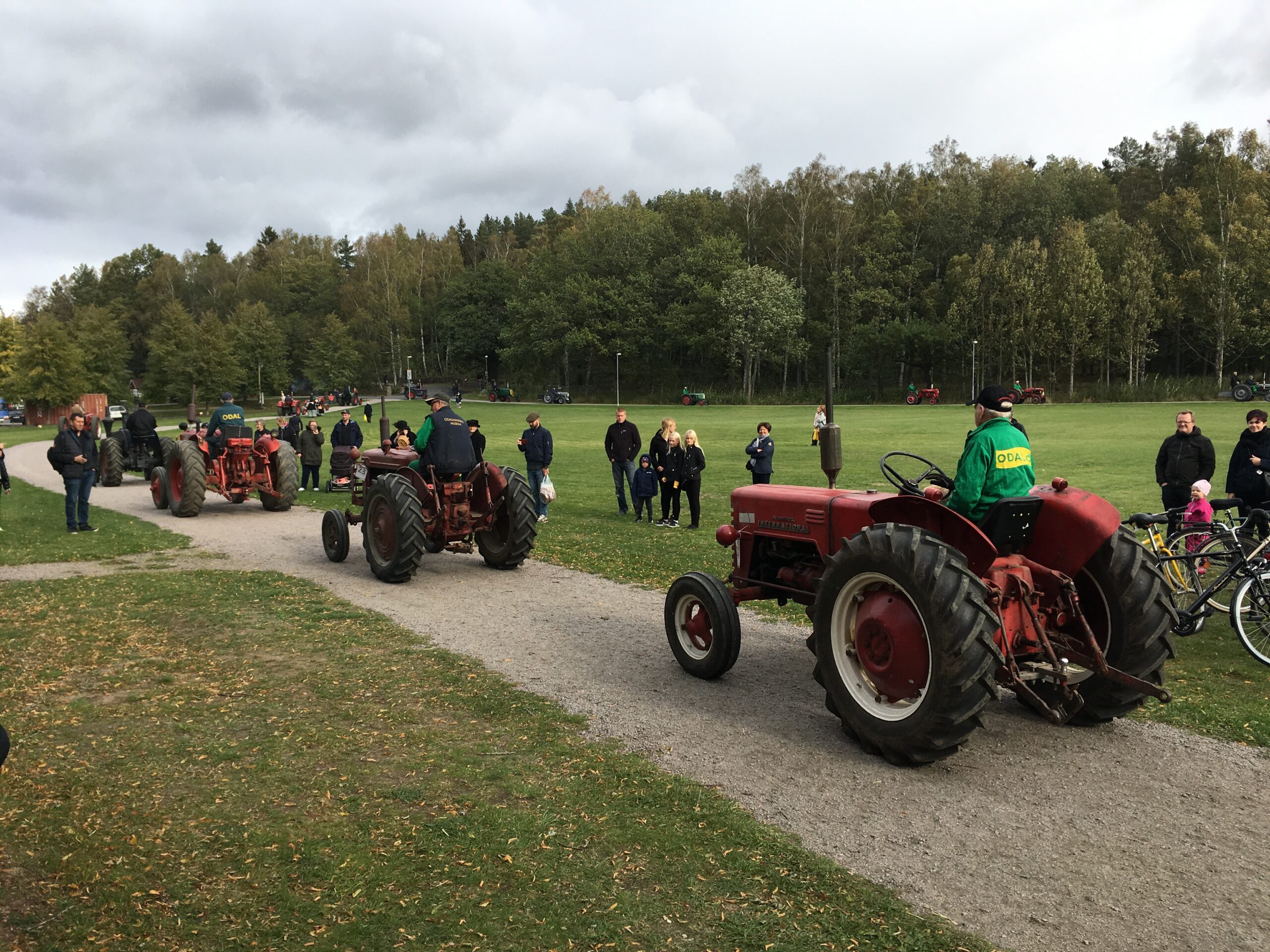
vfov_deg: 48.2
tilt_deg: -6.9
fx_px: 1064
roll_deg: +1.0
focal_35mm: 29
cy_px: 476
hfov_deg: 61.7
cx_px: 635
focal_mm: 4.15
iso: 25
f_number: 2.2
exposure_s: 1/686
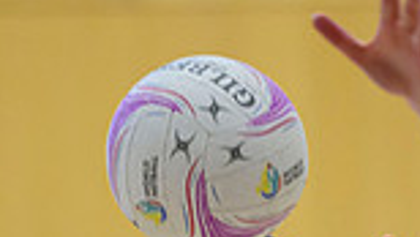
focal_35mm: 843
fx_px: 9398
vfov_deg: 1.4
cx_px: 250
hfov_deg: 2.6
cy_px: 615
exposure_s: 1/1250
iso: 3200
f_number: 3.2
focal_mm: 175
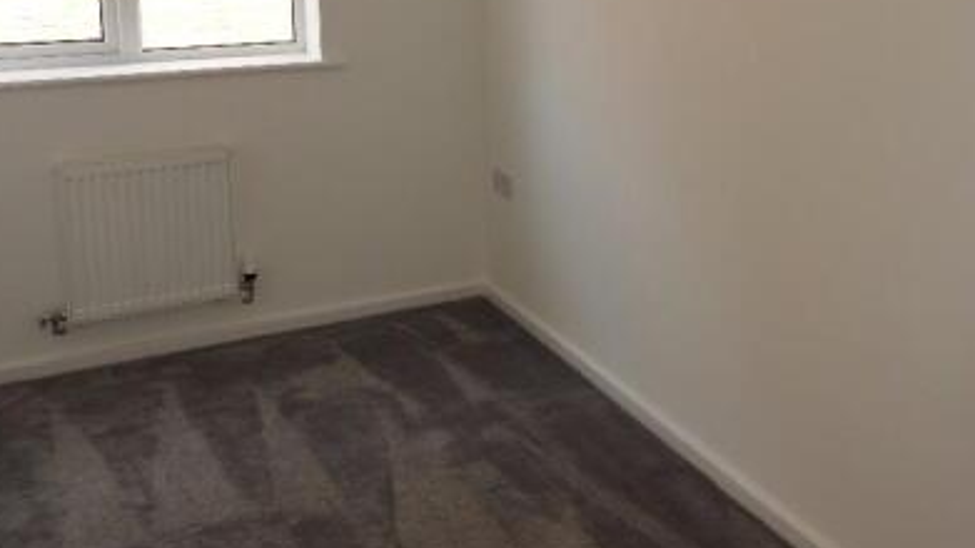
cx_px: 590
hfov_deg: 51.2
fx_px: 1008
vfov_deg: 29.3
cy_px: 68
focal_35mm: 39
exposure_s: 1/125
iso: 100
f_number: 3.3
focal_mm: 4.3
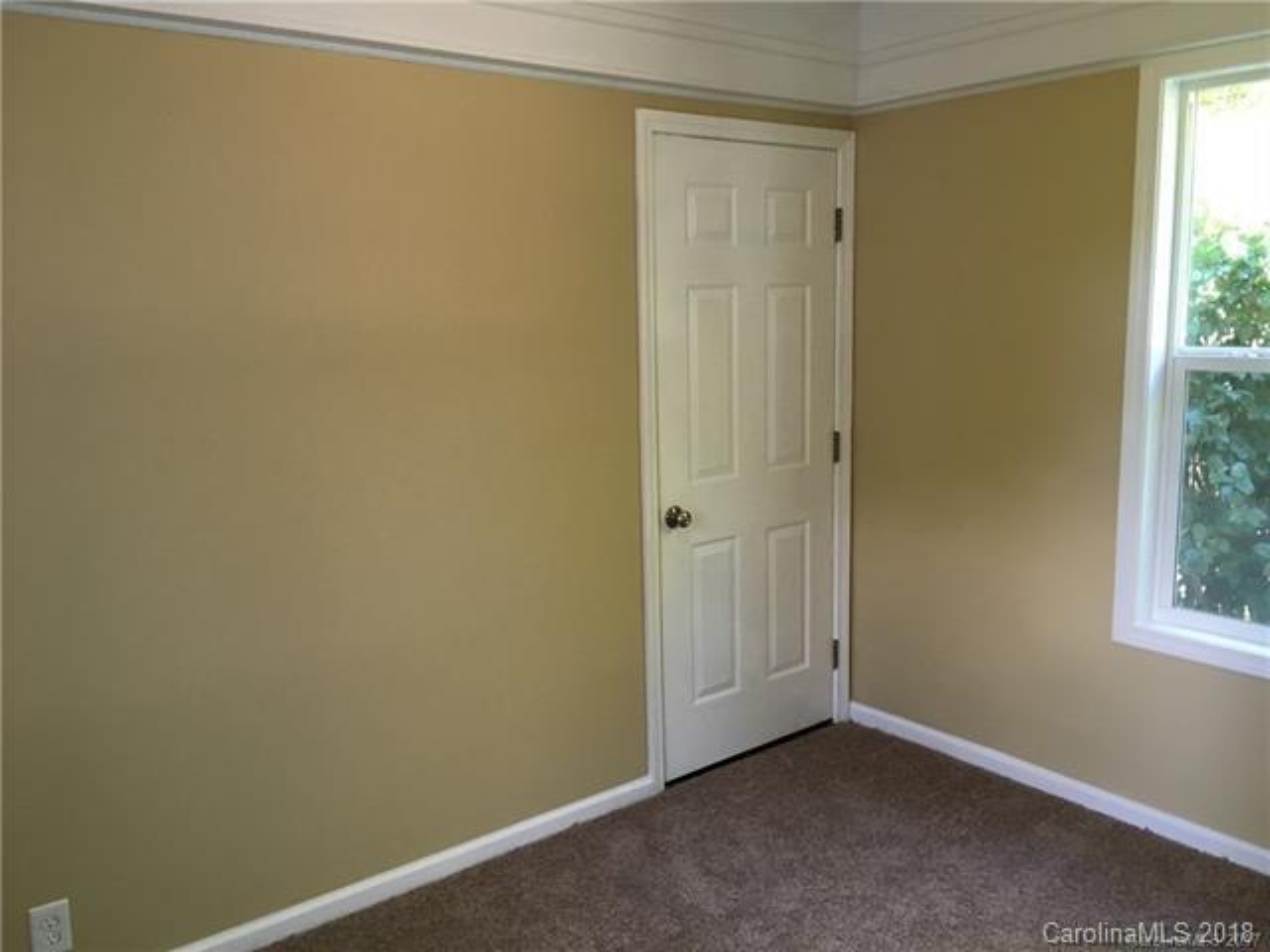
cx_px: 635
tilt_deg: -9.2
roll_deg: +0.9
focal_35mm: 29
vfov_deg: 48.2
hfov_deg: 61.7
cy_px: 476
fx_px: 1064
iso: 80
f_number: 2.2
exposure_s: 1/30
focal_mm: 4.15
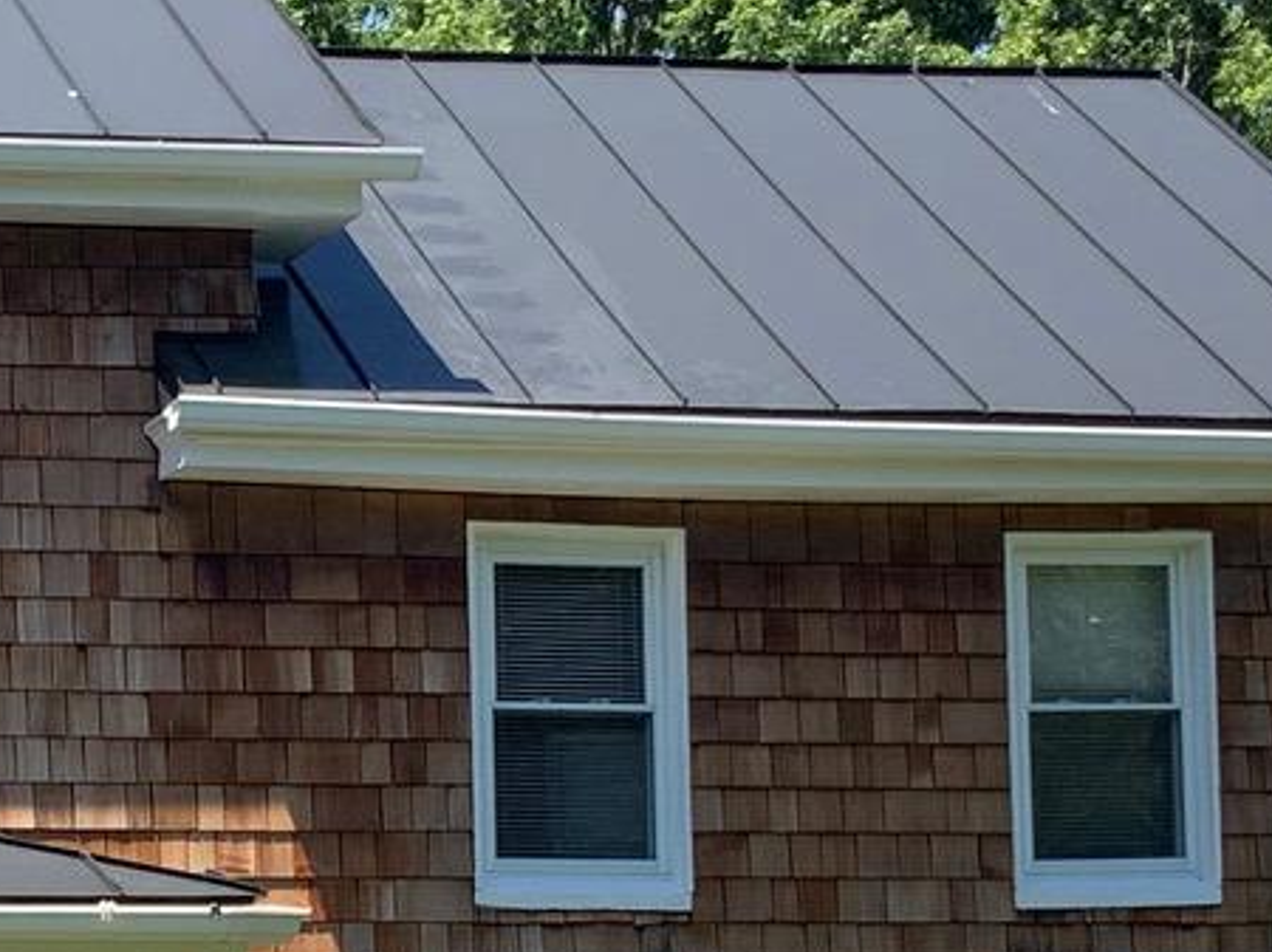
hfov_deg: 14.7
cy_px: 1037
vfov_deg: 11.1
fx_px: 4848
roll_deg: +1.3
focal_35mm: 132
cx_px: 45
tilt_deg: +3.4
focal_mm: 3
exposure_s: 1/944
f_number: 1.8
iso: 16
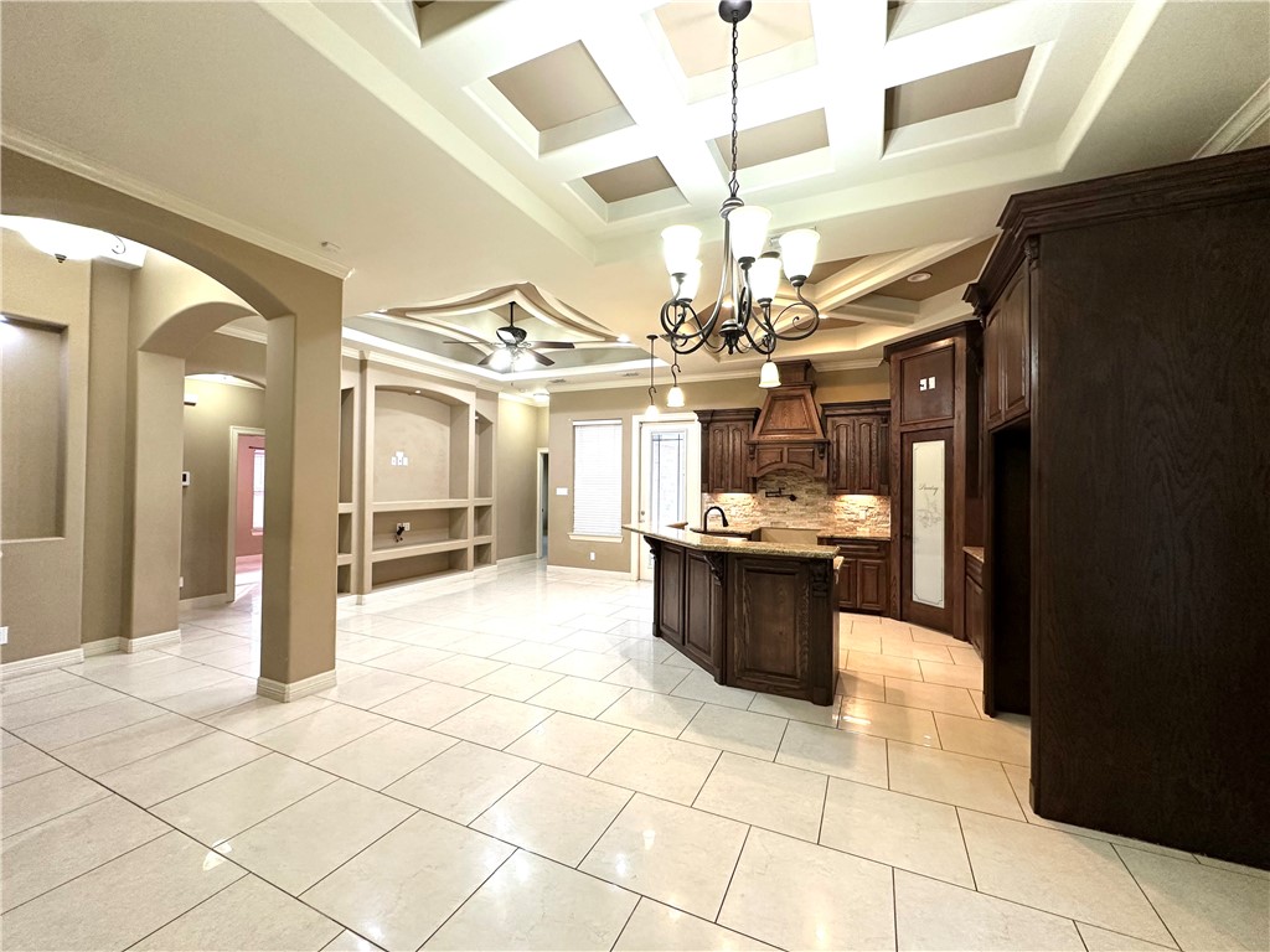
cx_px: 635
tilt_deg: +0.4
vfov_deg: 85.7
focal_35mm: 14
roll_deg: -0.6
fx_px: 514
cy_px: 476
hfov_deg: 102.1
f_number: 2.2
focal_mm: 2.22
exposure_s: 1/60
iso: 160
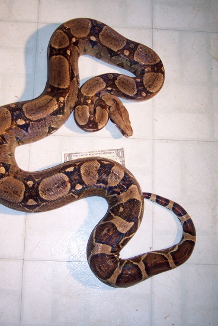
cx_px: 94
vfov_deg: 41.9
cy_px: 153
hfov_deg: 28.6
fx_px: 427
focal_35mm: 47
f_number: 2.8
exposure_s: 1/60
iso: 100
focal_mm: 8
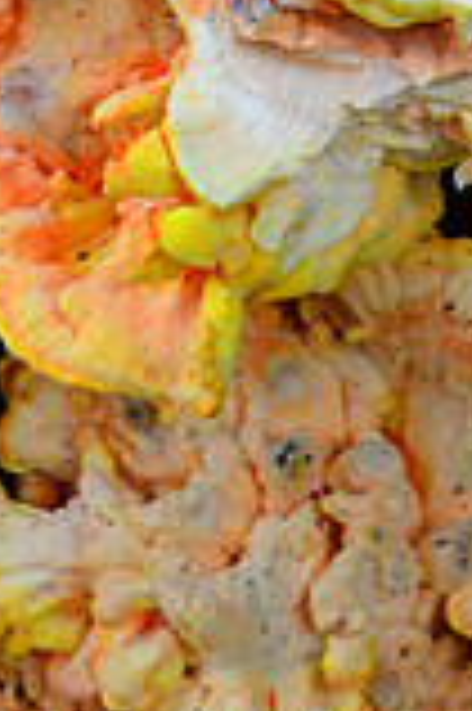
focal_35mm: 143
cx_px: 288
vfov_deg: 13.0
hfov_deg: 9.6
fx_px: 2818
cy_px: -580
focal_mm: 26
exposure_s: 1/40
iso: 100
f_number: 4.2
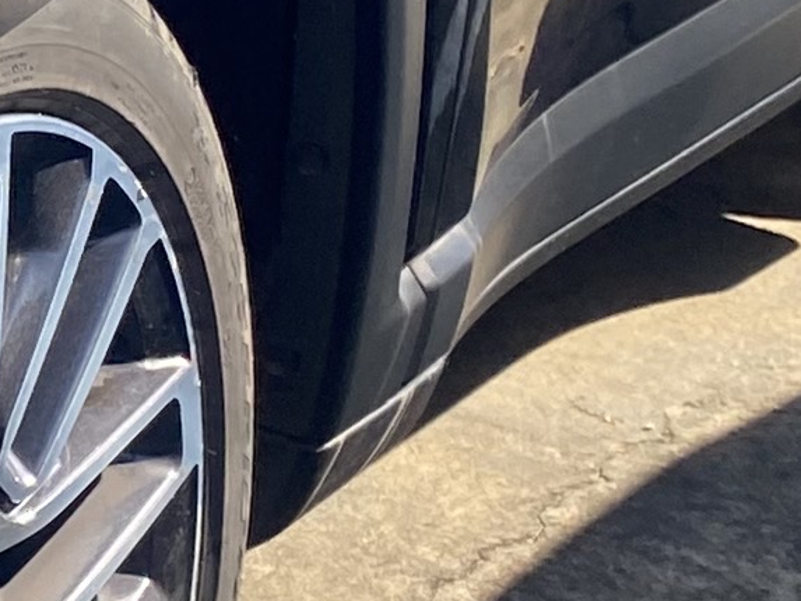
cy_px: -73
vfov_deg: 8.1
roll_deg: -3.2
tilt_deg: -13.3
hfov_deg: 9.8
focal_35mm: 183
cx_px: -973
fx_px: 4235
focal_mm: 4.25
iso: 32
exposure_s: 1/706
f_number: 1.8
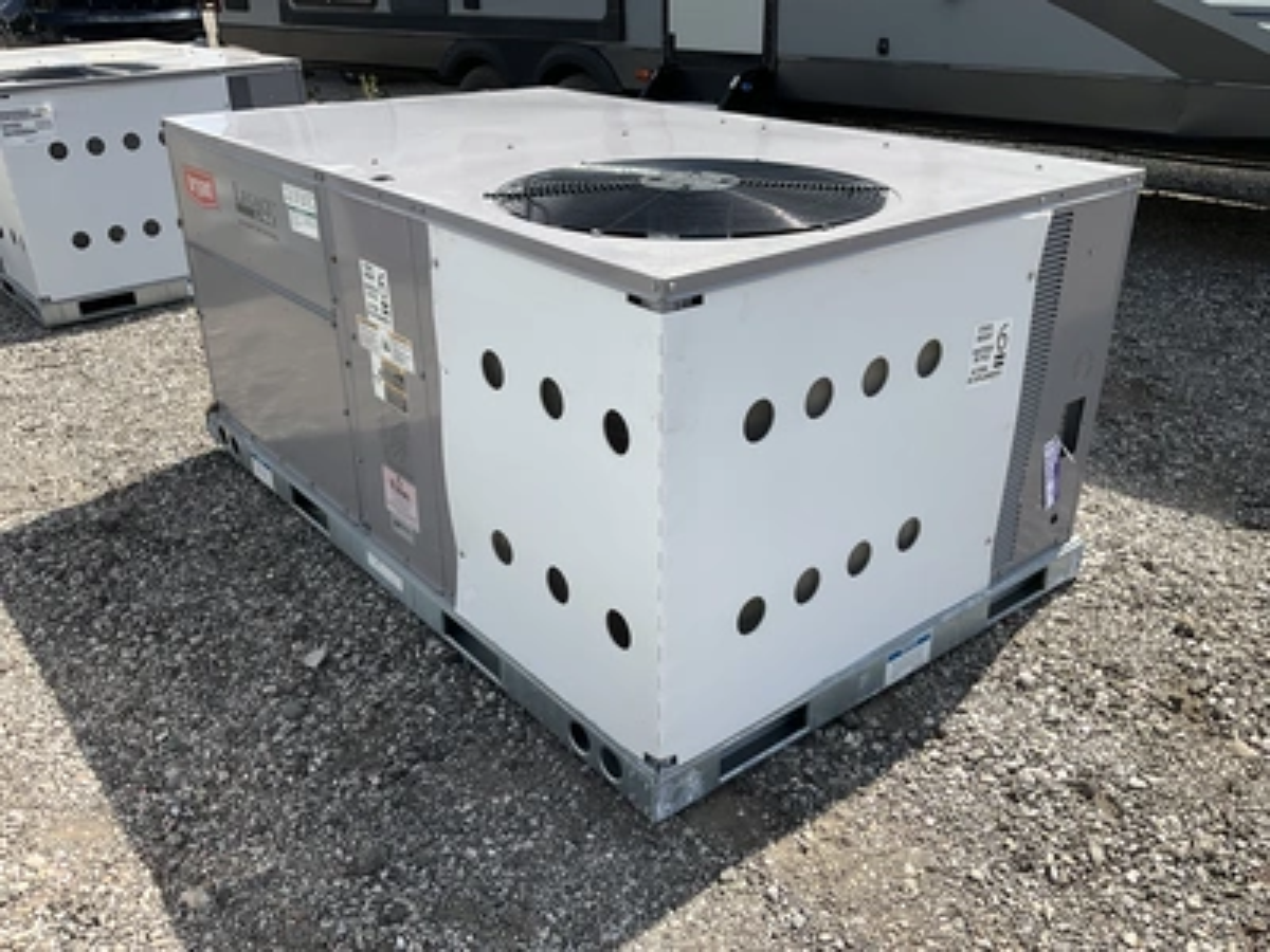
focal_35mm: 29
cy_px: 476
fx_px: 1064
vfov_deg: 48.2
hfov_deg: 61.7
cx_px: 635
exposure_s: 1/1412
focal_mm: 3
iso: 25
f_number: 1.8
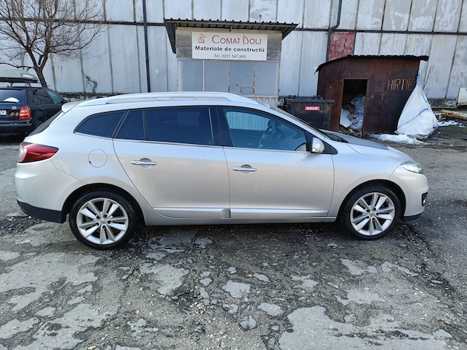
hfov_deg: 69.4
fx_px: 337
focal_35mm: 25
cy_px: 175
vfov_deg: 54.9
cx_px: 234
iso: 64
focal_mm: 4.7
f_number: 1.7
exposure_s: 1/101
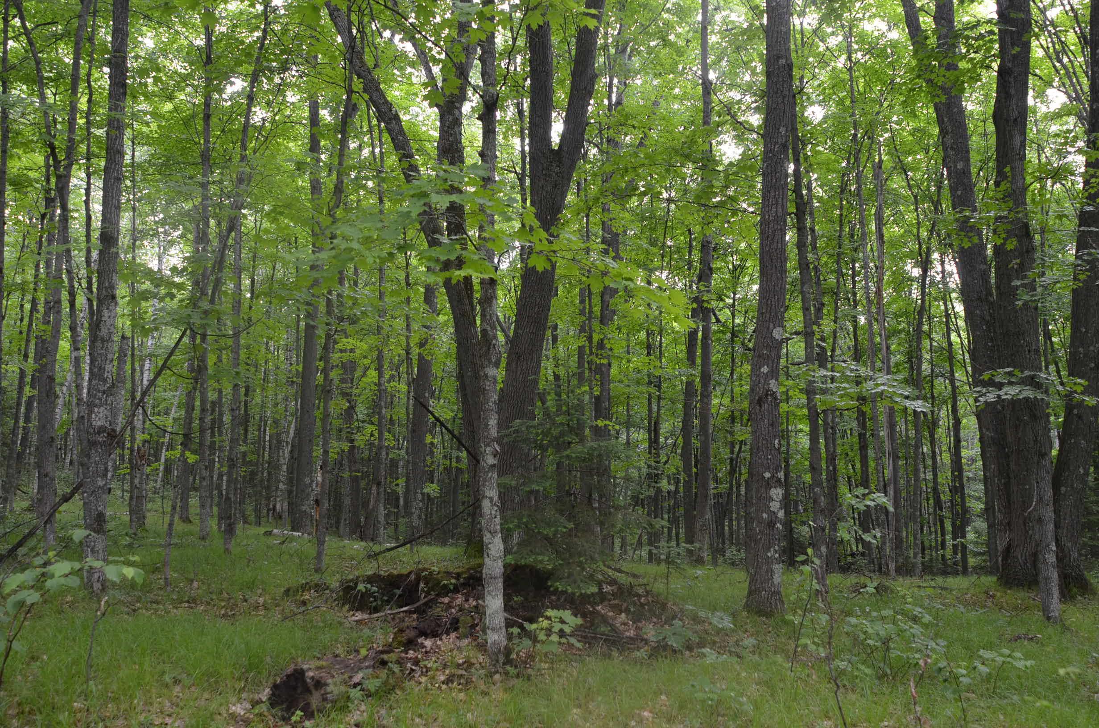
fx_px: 914
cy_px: 364
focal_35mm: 30
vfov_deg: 43.4
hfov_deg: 62.0
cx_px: 550
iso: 400
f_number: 4
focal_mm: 20
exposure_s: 1/60
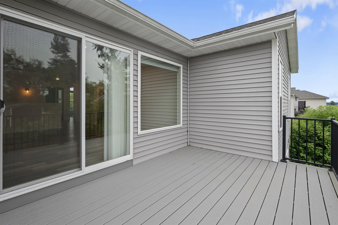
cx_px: 169
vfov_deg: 72.1
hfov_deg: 95.0
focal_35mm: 16
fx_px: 155
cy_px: 112
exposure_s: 1/200
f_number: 6.3
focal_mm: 16.5
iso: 400
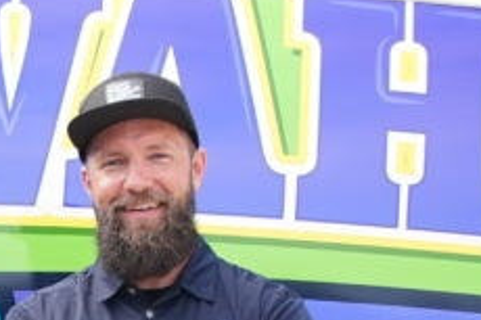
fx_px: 1429
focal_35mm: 107
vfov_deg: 12.2
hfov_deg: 18.3
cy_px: 466
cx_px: -61
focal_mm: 24
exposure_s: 1/50
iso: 500
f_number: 2.8
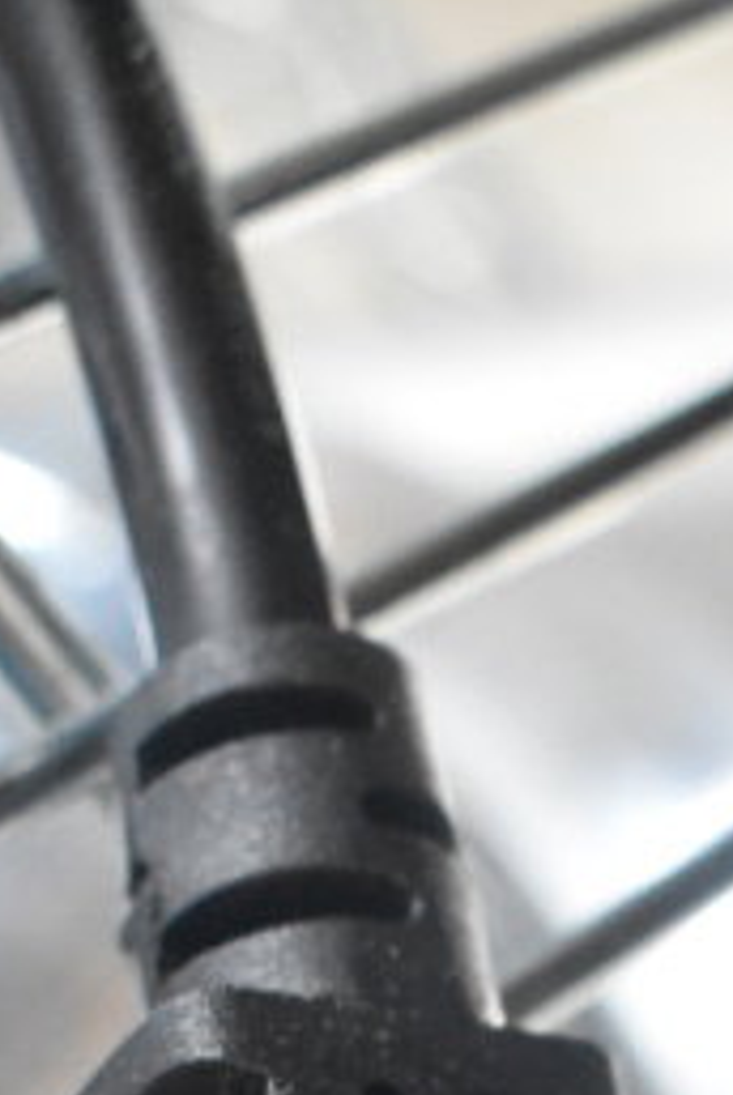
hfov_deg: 8.6
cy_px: 1766
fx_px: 4873
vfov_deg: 12.1
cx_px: 511
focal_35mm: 160
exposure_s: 1/160
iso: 6400
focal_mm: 30
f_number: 6.3
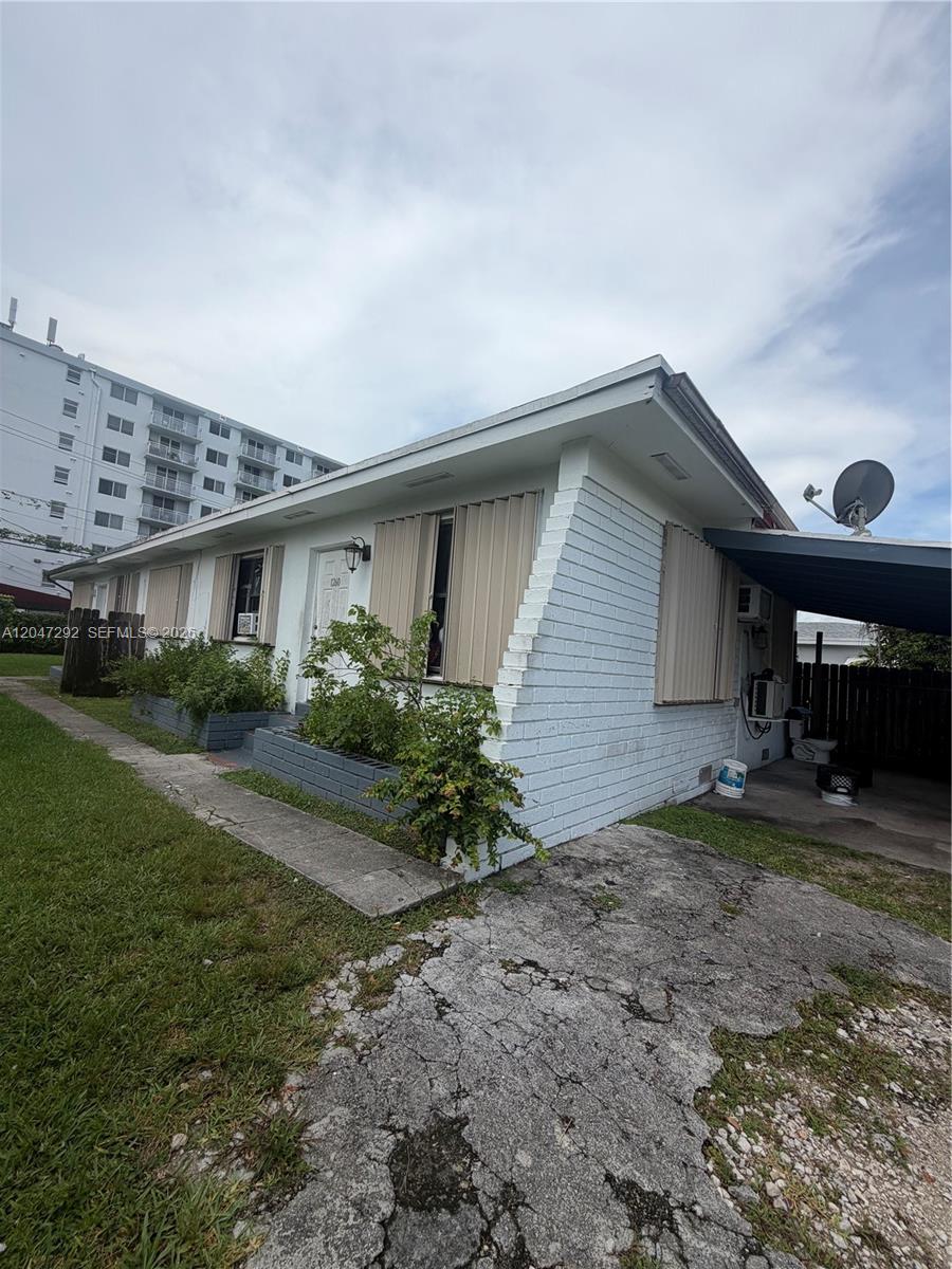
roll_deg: -3.7
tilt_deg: +3.7
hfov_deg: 85.7
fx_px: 513
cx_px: 476
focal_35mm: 14
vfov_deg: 102.1
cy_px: 634
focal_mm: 2.22
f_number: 2.2
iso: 20
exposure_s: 1/888
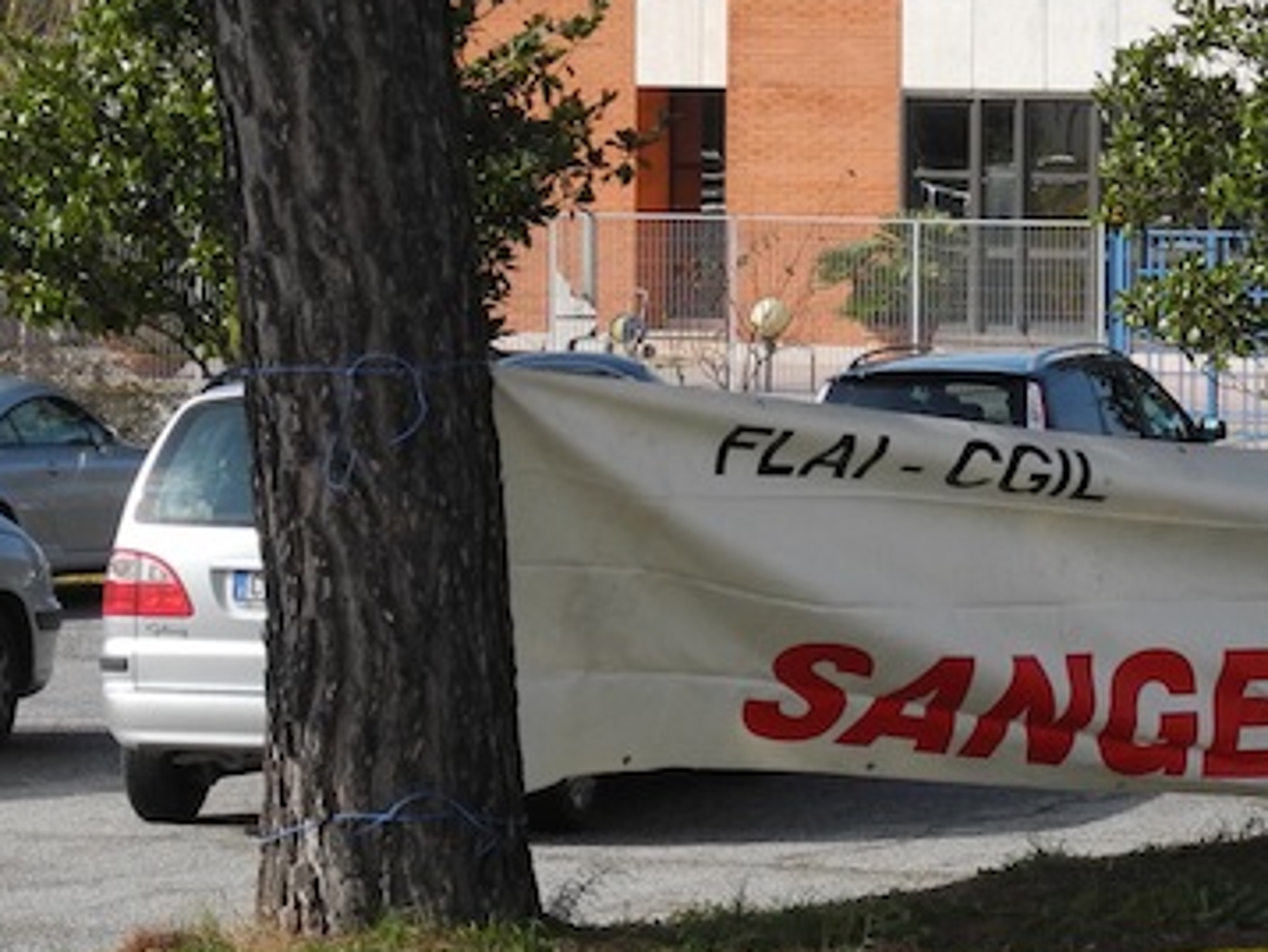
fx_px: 7771
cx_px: 1137
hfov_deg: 9.3
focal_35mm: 212
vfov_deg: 7.0
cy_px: 372
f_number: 4
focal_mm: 16.3
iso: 100
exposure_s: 1/800
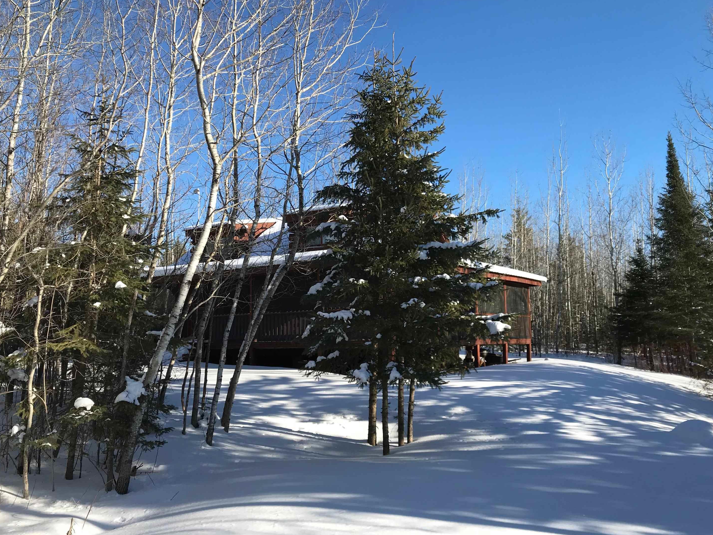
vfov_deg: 46.8
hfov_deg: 59.9
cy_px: 252
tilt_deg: +8.1
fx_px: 618
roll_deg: +0.2
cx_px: 375
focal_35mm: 30
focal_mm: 3.99
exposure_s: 1/1429
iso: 20
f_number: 1.8
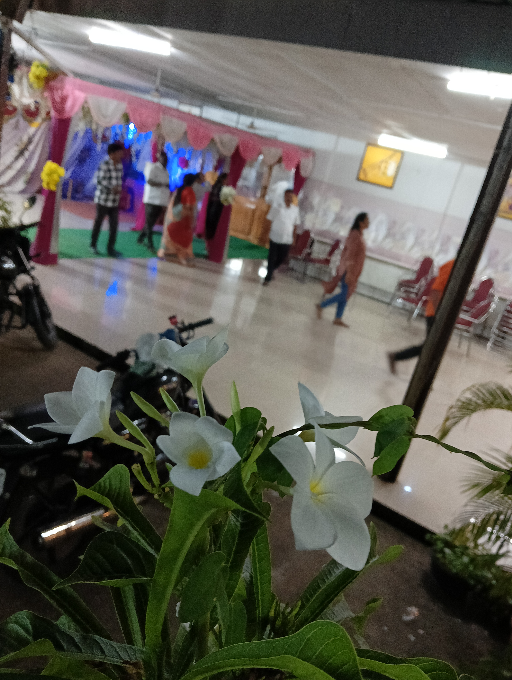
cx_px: 256
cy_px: 340
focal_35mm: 26
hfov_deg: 53.2
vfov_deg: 67.2
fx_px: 511
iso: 640
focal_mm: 4.05
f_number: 1.8
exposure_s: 1/25
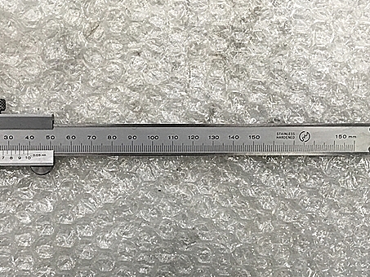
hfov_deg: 45.4
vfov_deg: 35.0
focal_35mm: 41
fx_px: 438
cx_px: 137
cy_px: 170
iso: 40
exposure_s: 1/30
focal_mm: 4.15
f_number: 2.2
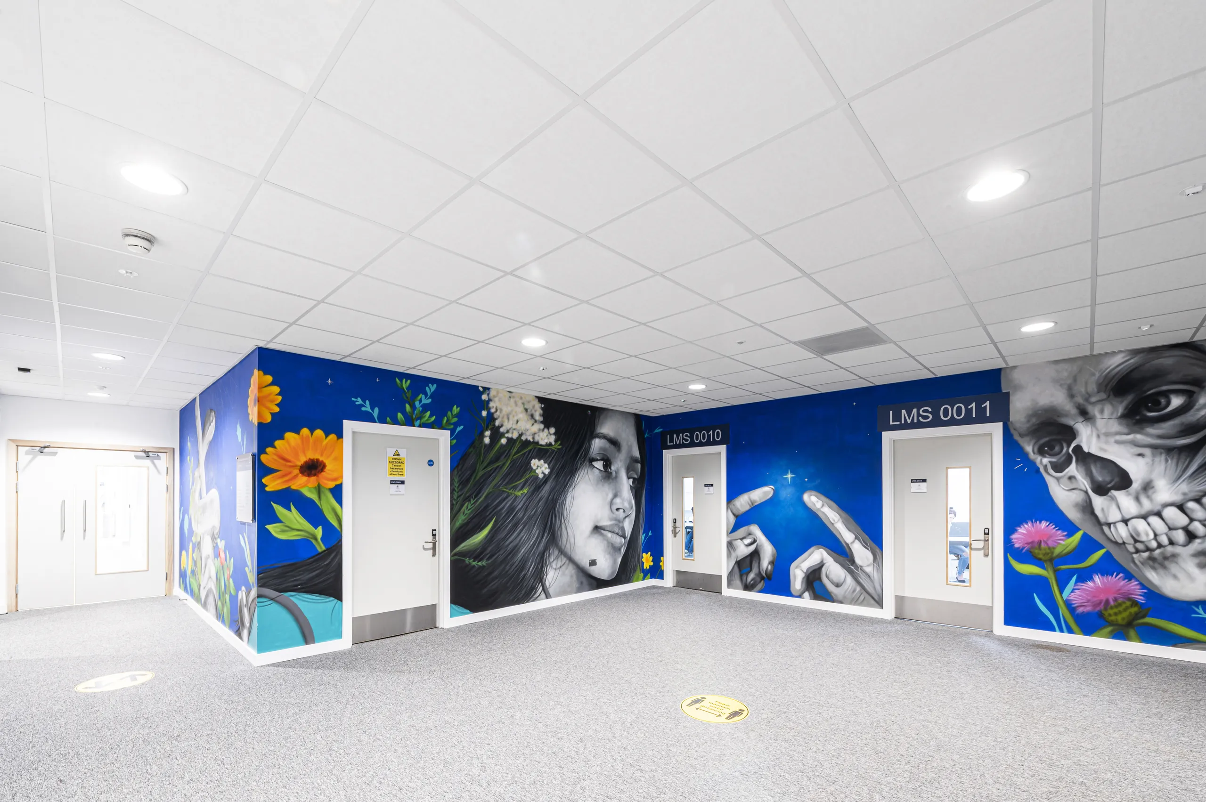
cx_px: 603
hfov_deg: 104.3
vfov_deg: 81.1
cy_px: 401
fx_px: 469
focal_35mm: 14
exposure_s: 3
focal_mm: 14
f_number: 18
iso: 100
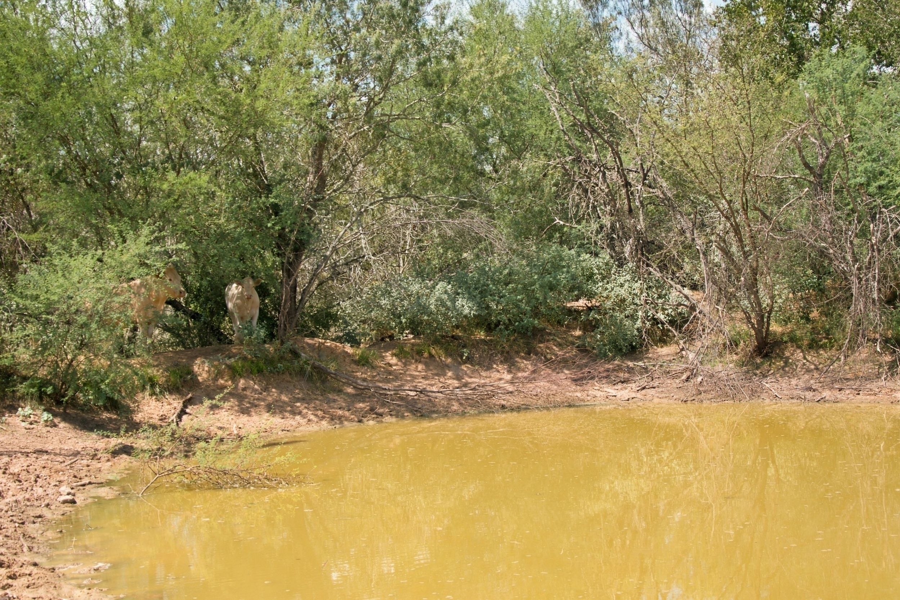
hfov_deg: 27.7
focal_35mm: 73
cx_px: 450
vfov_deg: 18.7
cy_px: 300
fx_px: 1825
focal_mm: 49.2
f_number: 5.6
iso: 100
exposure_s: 1/320
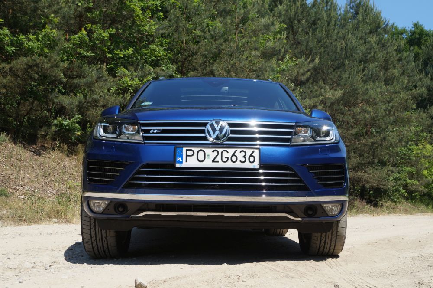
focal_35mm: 45
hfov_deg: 43.7
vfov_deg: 29.8
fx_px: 541
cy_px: 144
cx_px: 216
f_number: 8
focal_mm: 30
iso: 100
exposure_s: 1/200
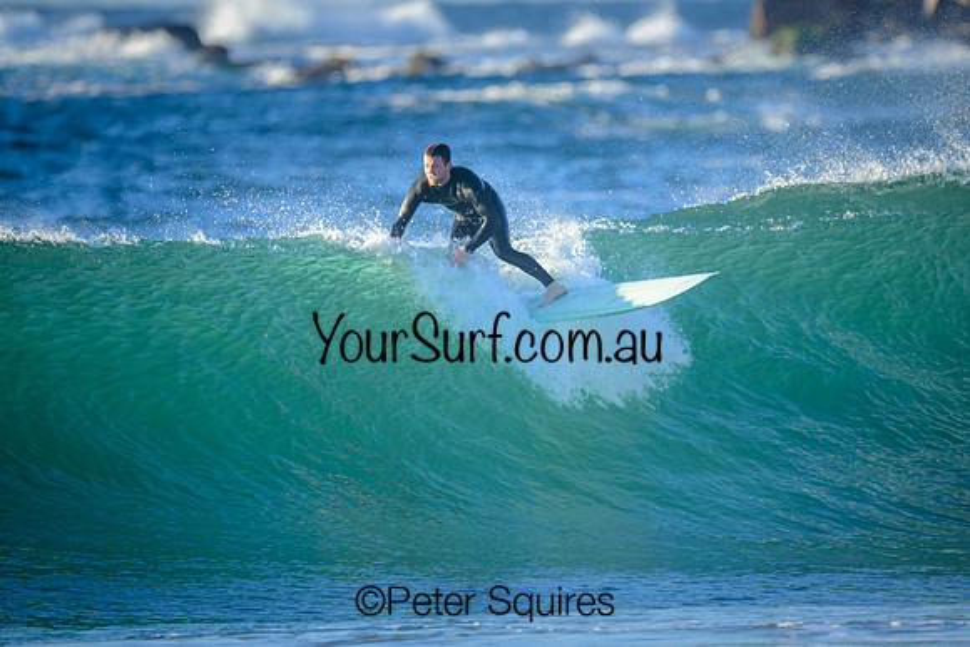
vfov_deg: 1.7
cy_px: 324
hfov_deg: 2.6
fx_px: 21560
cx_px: 485
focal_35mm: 800
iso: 1100
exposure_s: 1/2000
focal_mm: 800
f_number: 6.3
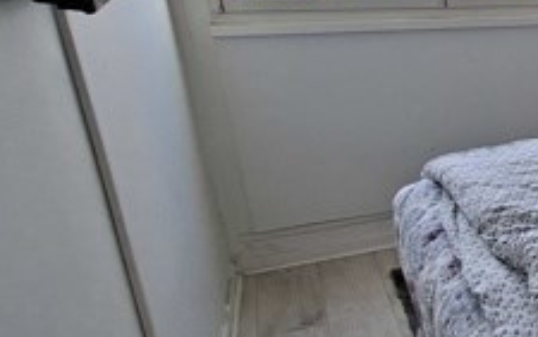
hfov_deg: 24.7
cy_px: 155
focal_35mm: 49
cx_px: 899
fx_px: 719
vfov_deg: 26.4
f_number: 2.2
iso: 40
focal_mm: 1.74
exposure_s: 1/108
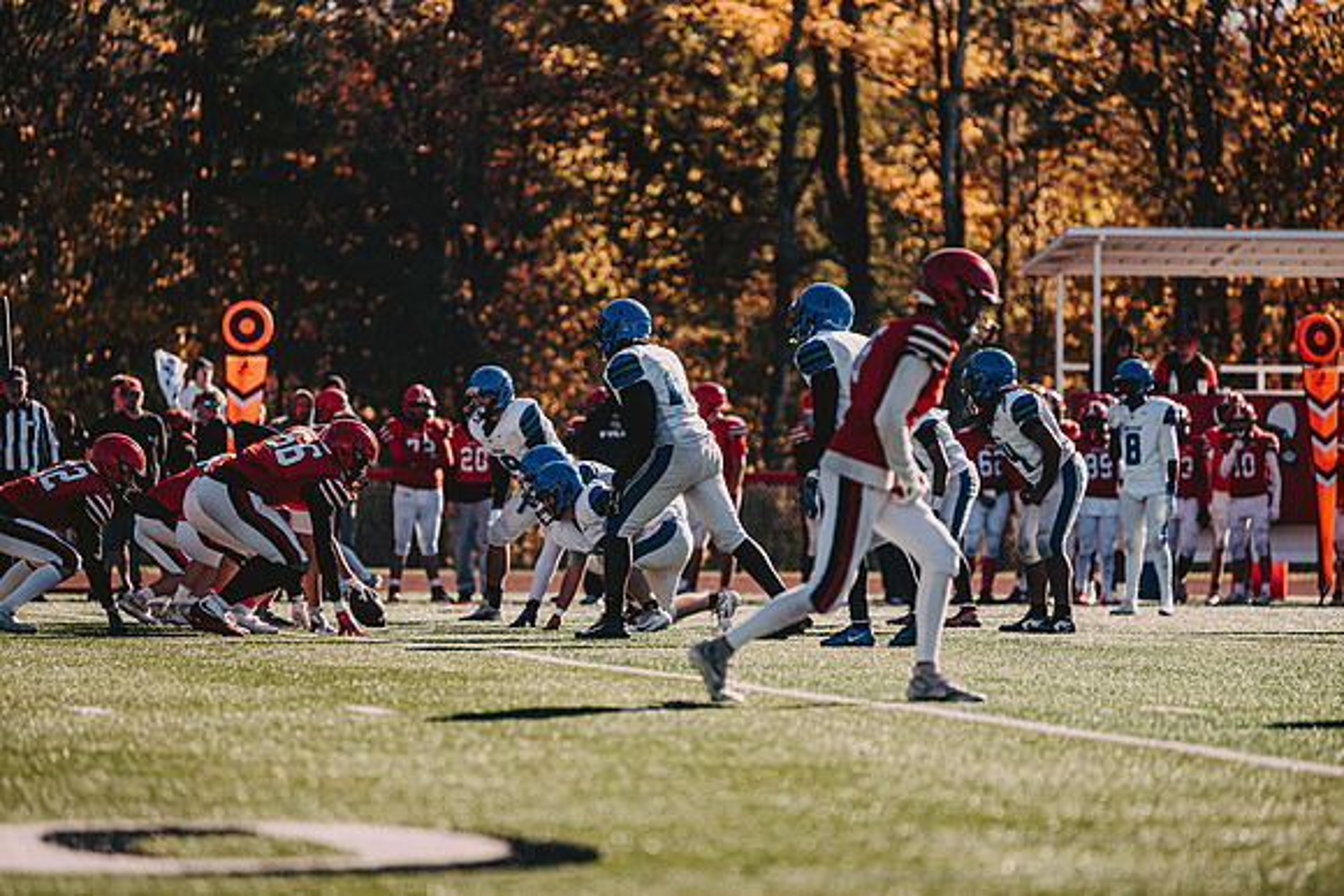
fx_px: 7468
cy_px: 448
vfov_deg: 6.9
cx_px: 672
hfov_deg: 10.3
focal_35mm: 200
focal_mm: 200
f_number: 3.2
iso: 250
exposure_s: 1/3200
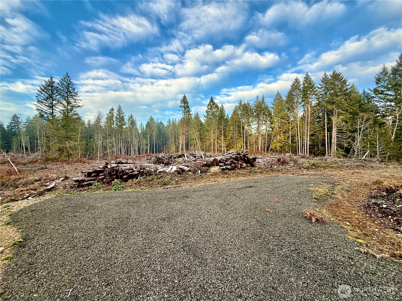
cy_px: 150
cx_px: 201
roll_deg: +2.0
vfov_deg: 85.6
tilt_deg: +1.6
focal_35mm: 14
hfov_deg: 102.1
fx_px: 163
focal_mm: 2.22
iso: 50
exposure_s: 1/224
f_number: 2.2
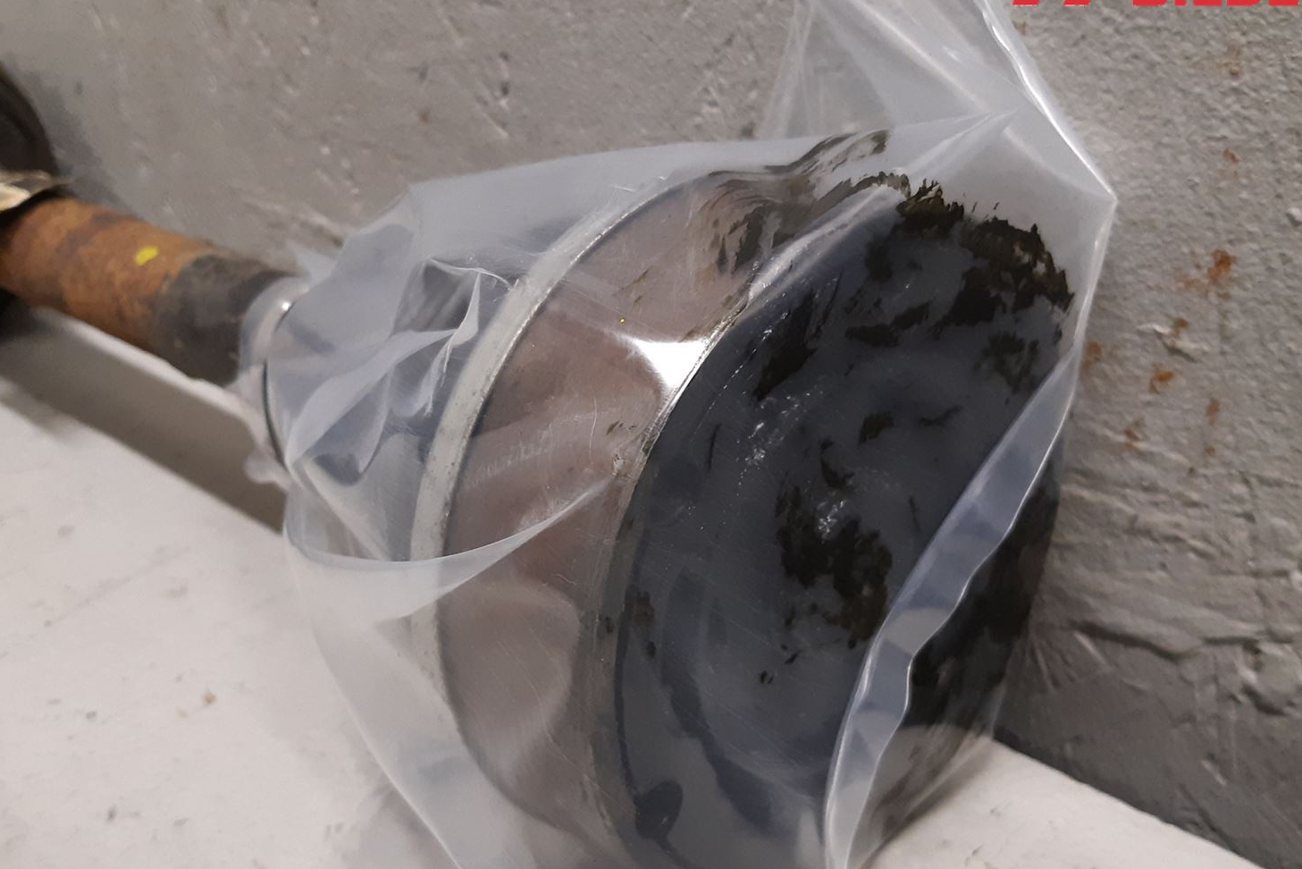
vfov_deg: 34.9
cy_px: 541
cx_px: 646
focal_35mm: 38
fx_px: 1375
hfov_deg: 50.7
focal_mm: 3.93
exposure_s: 1/50
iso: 200
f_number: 1.7
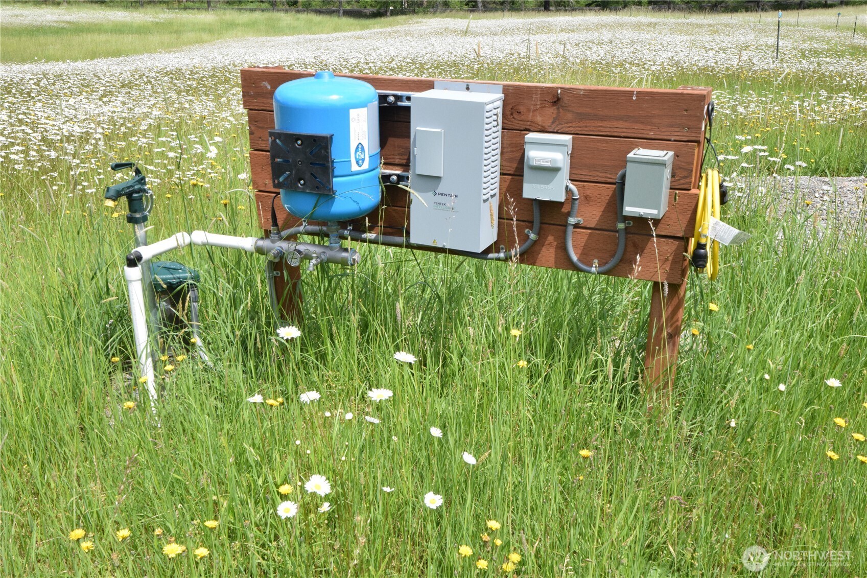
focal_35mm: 36
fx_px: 867
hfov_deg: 53.1
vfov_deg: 36.9
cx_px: 434
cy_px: 289
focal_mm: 24
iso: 1600
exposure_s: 1/800
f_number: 14
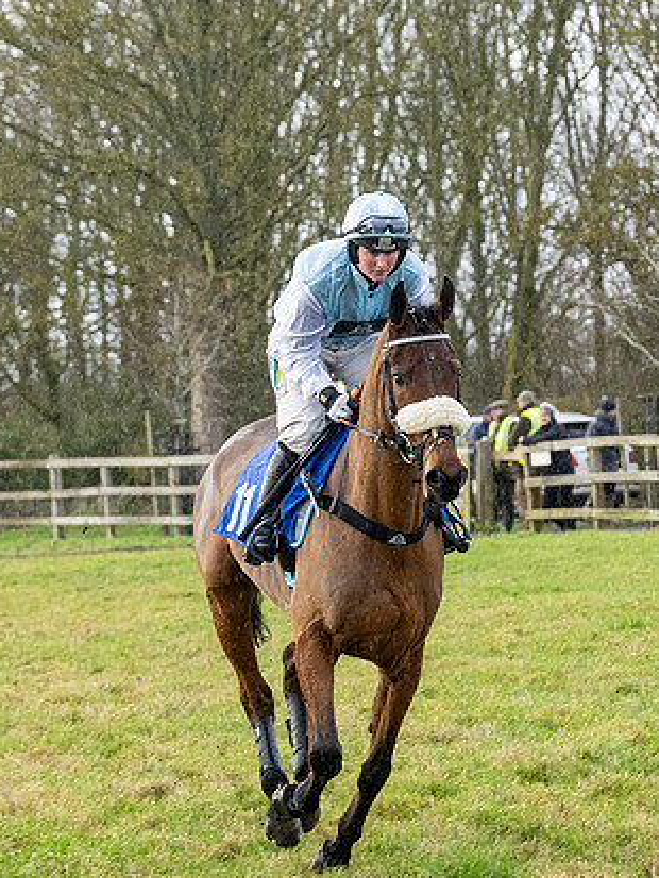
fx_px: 5150
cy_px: 442
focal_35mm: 203
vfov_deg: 9.7
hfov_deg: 7.3
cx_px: 409
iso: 1600
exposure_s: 1/400
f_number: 4
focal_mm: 86
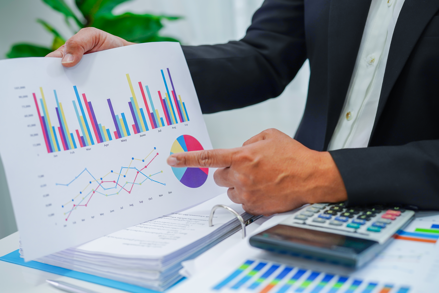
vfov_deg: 27.0
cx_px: 220
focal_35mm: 50
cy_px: 146
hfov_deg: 39.6
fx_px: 610
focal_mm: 50
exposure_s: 1/60
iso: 200
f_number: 2.8
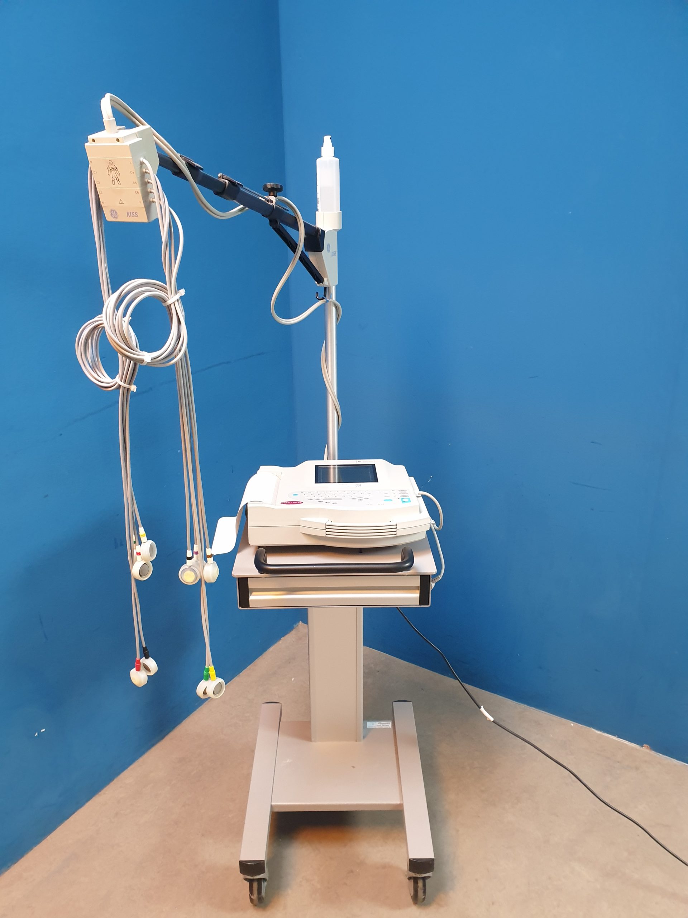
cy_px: 459
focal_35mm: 26
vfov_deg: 67.3
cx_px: 344
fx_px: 689
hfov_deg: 53.1
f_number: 2.4
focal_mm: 4.3
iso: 320
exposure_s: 1/33
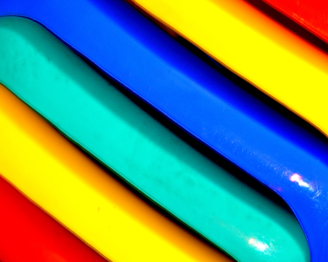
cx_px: 173
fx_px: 1602
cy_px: 131
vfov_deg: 9.4
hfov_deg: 11.7
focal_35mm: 165
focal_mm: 33.4
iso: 100
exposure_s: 1.3
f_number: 3.6
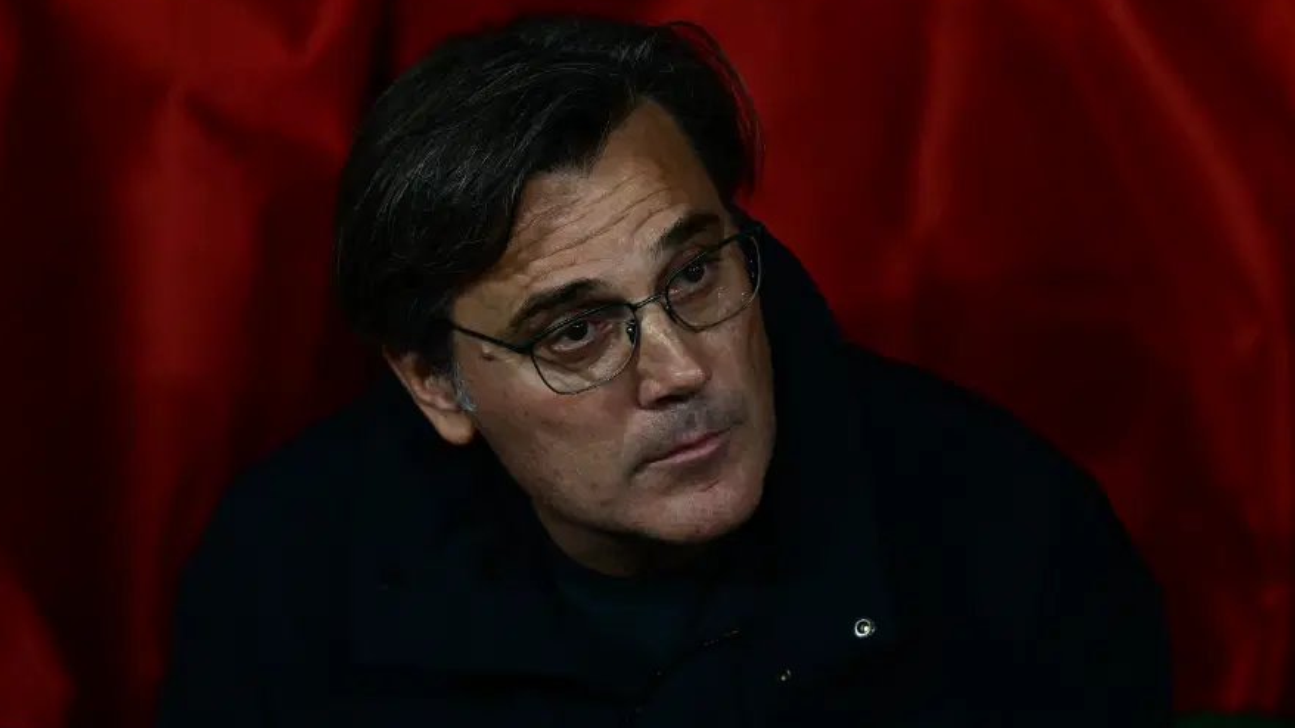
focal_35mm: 315
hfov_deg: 6.9
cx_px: 648
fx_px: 10817
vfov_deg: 3.9
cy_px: 340
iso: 2500
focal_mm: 200
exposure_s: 1/1000
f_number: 2.8
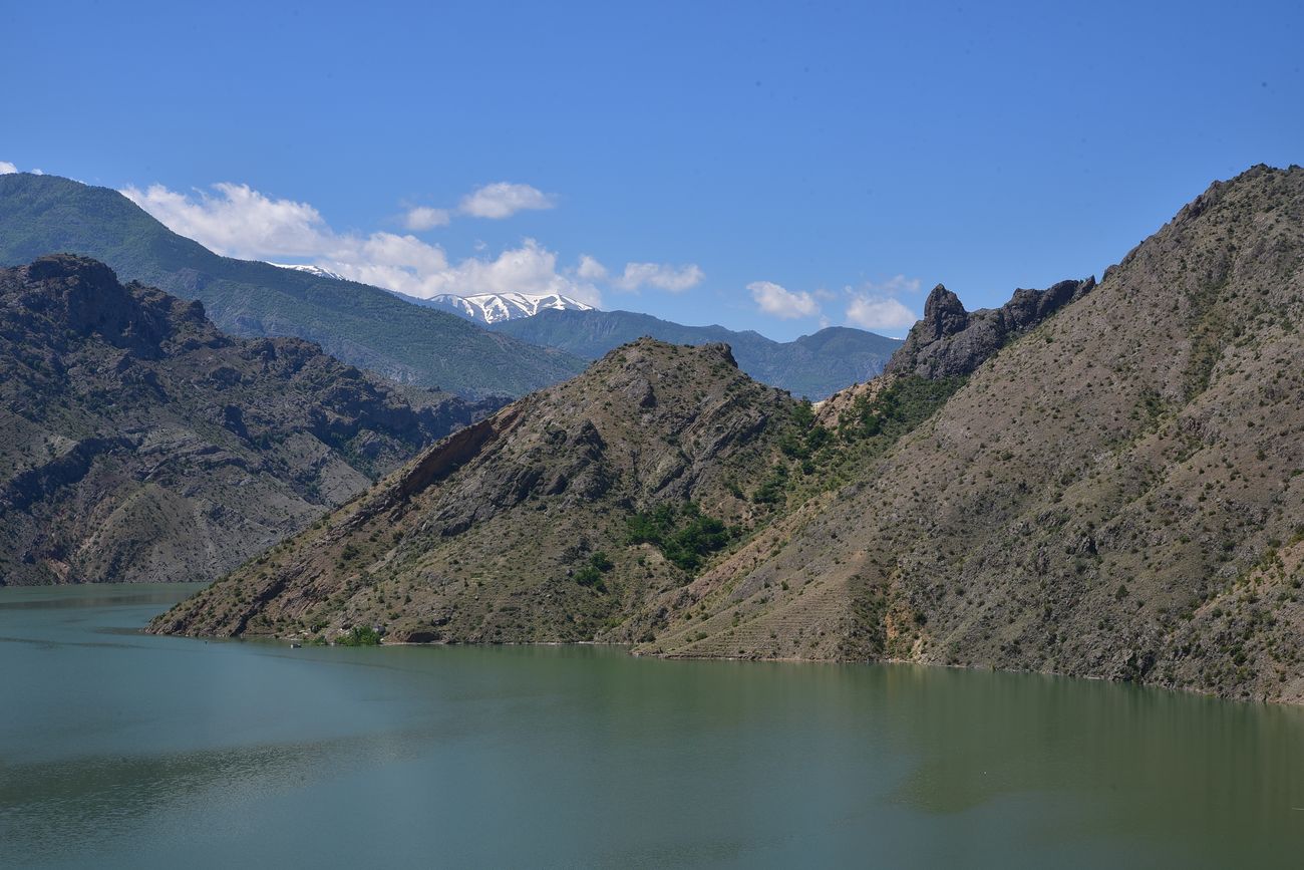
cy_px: 435
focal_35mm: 50
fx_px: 1811
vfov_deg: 27.0
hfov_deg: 39.6
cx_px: 652
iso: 160
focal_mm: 50
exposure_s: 1/125
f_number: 20
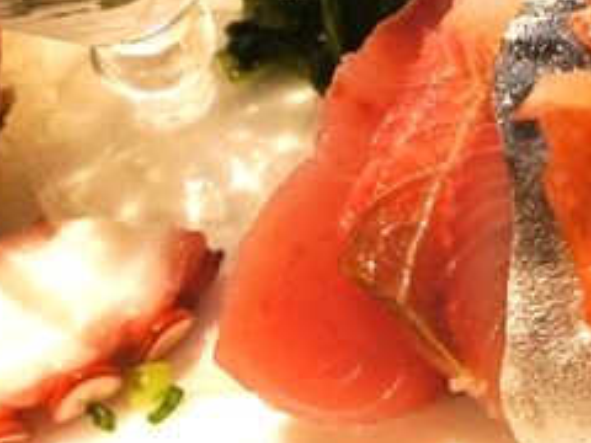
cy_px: 48
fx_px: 1639
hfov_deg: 20.2
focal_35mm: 96
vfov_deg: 15.2
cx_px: 495
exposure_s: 1/30
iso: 1600
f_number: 5.6
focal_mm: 20
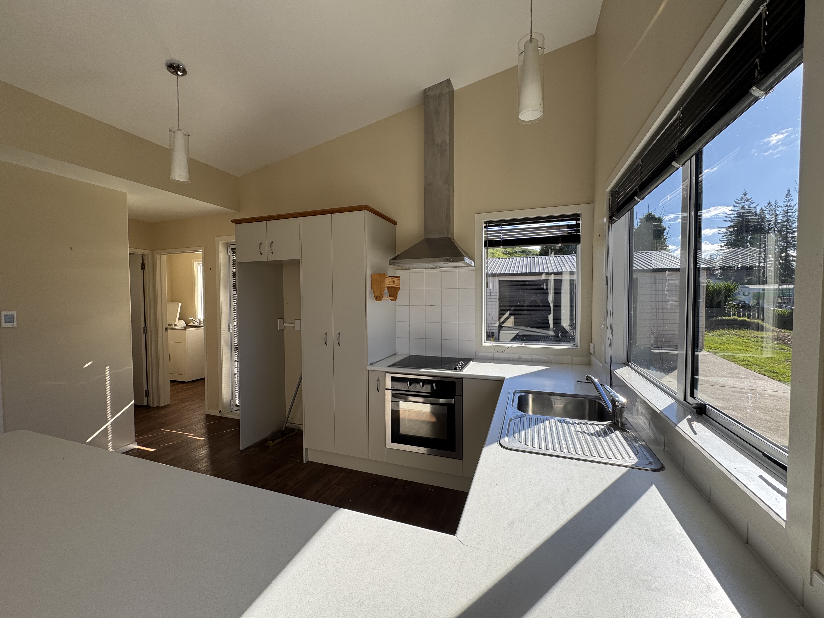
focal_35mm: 14
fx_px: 333
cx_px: 412
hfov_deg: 102.1
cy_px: 309
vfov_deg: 85.7
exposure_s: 1/211
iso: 40
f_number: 2.2
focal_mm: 2.22
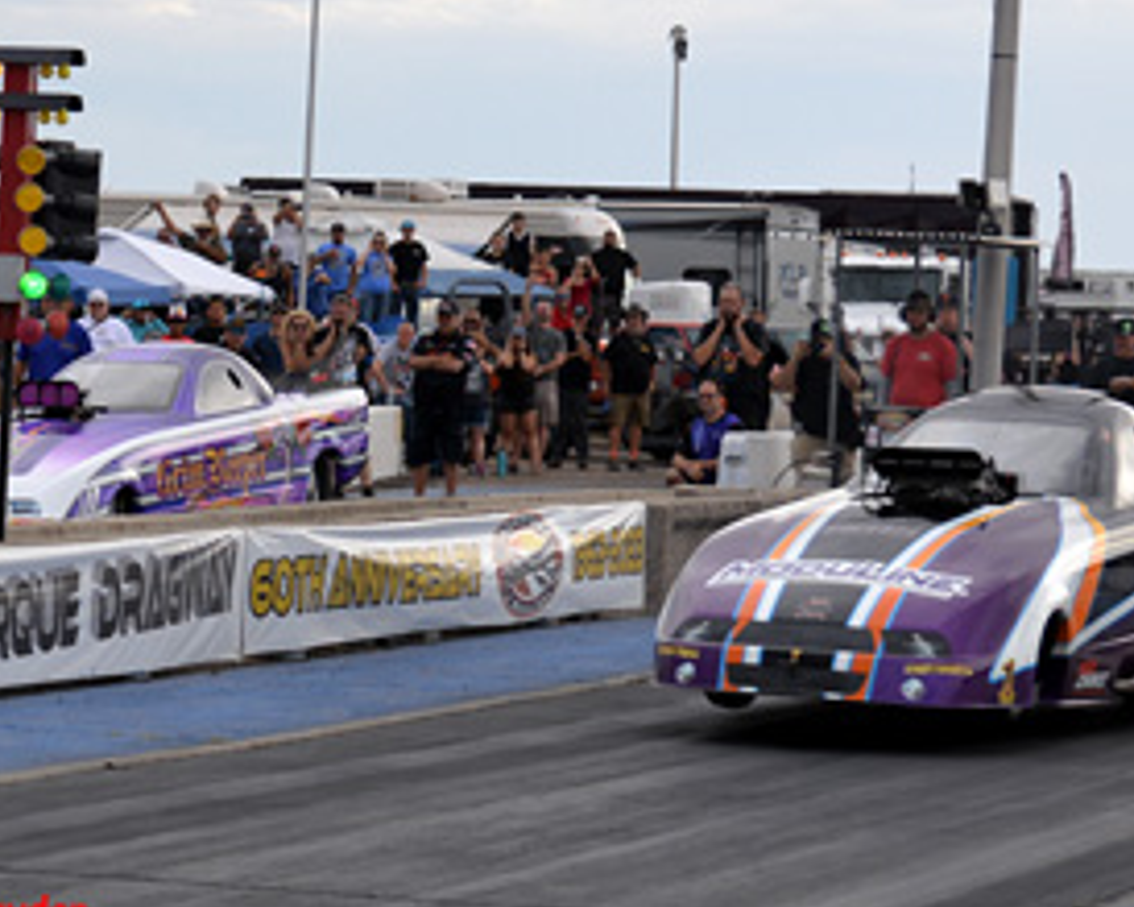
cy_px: 356
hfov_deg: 16.0
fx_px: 4026
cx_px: 451
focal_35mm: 120
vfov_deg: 12.8
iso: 400
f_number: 5
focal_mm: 70
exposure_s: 1/1250
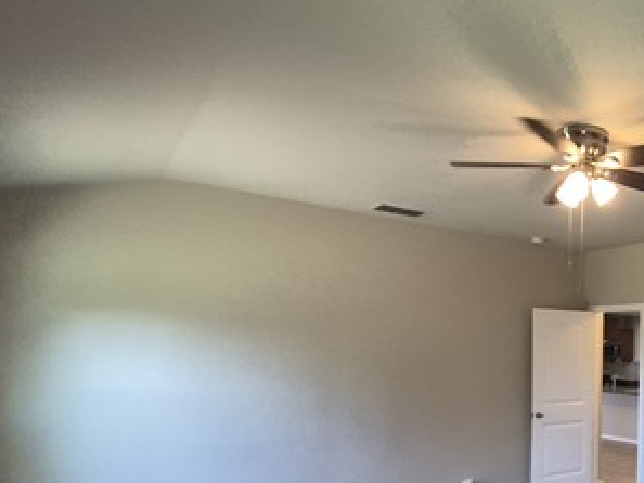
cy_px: 370
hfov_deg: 50.7
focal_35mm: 28
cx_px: 648
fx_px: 521
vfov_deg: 47.6
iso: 250
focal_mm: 1.74
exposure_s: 1/60
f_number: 2.2
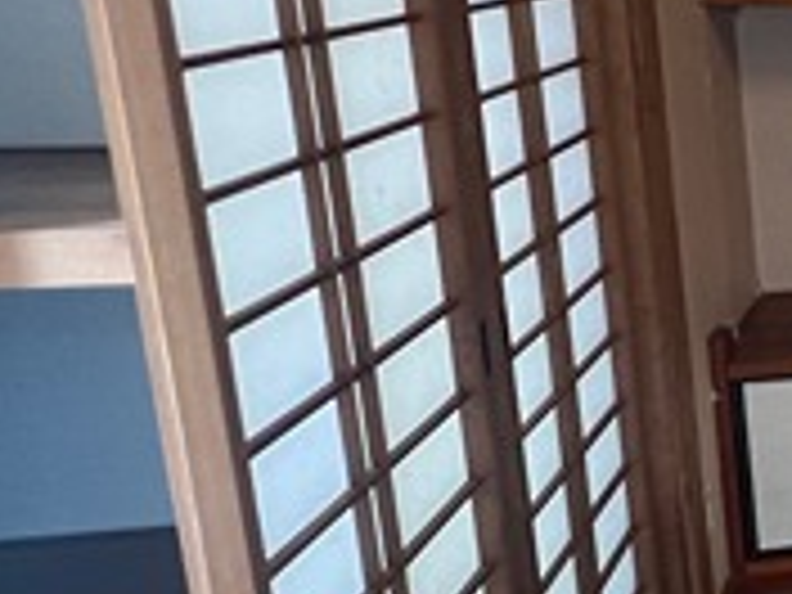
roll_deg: -2.0
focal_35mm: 59
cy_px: 220
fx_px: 1350
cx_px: 1647
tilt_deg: -10.2
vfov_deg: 24.7
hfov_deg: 18.3
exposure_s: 1/60
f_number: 1.8
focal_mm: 1.57
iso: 160
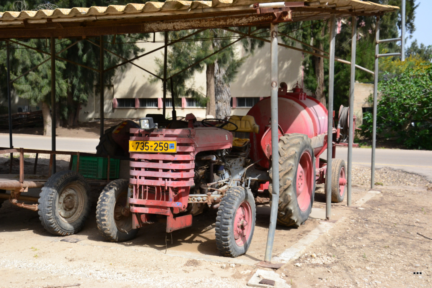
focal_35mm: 48
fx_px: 576
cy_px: 144
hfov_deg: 41.1
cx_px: 216
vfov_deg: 28.1
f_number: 11
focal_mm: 32
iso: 400
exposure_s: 1/400
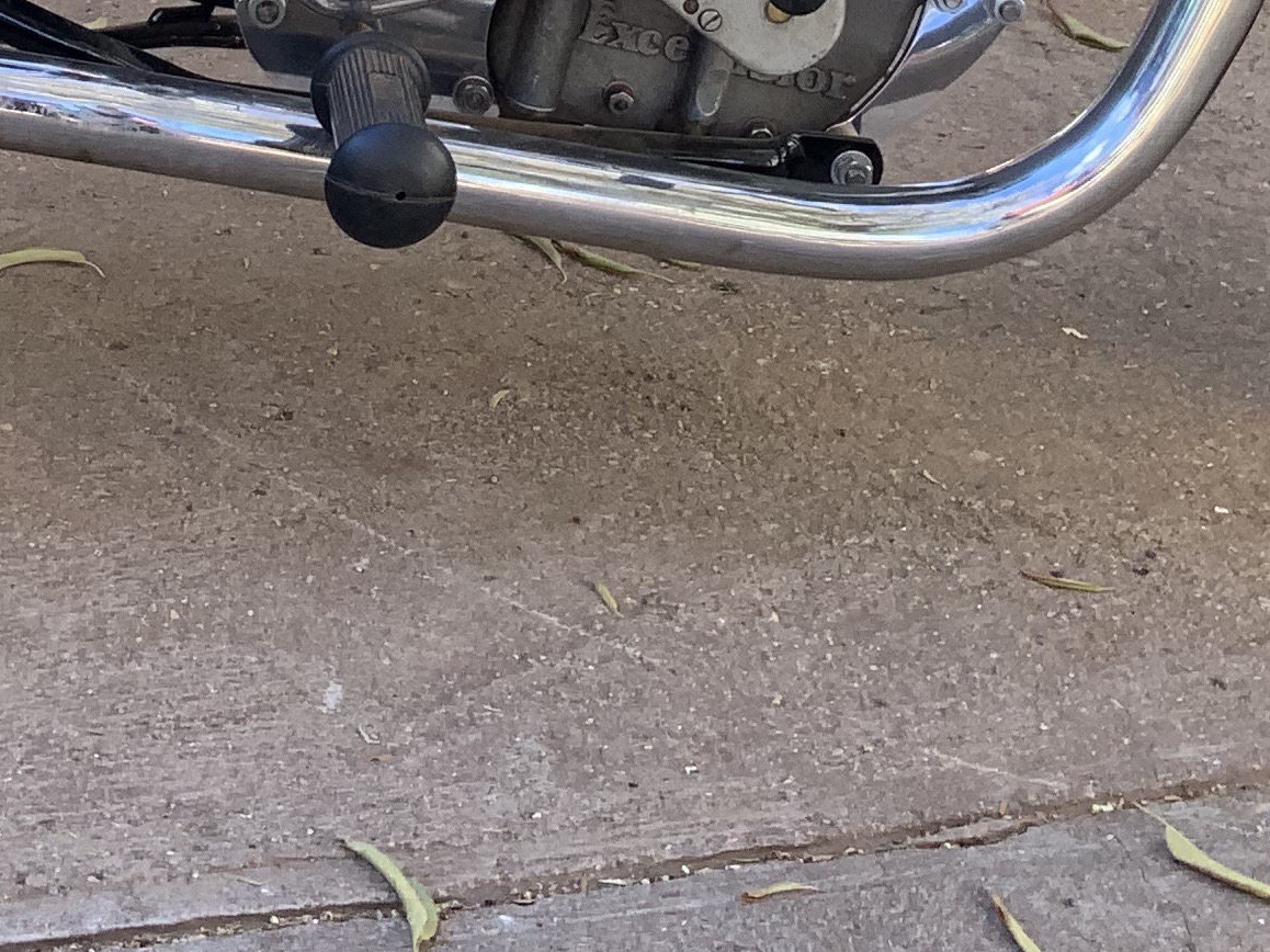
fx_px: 3705
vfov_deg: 13.6
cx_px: 393
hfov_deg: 19.4
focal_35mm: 101
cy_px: -554
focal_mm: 3
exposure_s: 1/122
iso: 16
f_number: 1.8
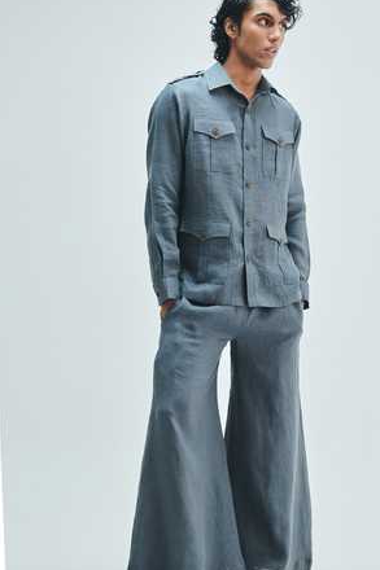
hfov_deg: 18.4
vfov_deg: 27.4
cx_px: 226
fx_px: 1172
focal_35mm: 74
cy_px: 293
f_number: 8
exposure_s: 1/125
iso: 400
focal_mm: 62
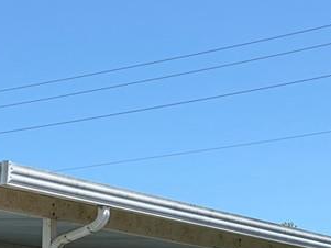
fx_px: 1320
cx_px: -172
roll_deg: -0.3
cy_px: 455
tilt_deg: -3.3
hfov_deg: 13.4
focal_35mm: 138
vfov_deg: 10.1
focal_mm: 5.96
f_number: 1.6
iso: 50
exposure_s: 1/2985
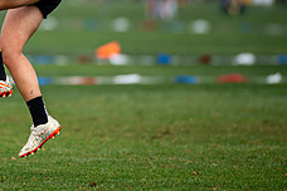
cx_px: 35
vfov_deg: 1.8
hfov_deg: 2.7
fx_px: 6074
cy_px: 11
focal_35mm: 762
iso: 100
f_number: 2.8
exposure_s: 1/1250
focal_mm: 300
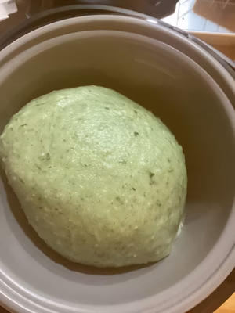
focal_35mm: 31
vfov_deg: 58.4
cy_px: 156
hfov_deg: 45.4
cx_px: 118
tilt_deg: -80.0
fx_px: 281
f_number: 2.4
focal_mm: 3.3
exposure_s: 1/33
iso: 400
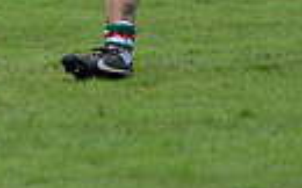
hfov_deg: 1.7
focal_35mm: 1232
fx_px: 10131
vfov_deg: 1.1
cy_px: -203
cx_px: -211
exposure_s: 1/500
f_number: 4
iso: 400
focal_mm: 270
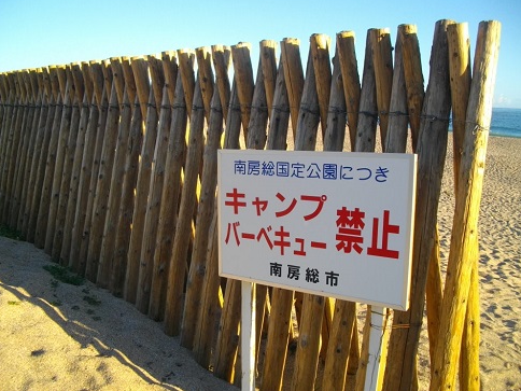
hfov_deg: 56.8
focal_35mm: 32
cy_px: 192
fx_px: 482
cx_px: 268
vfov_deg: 44.2
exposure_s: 1/80
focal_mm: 5.7
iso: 100
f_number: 8.8
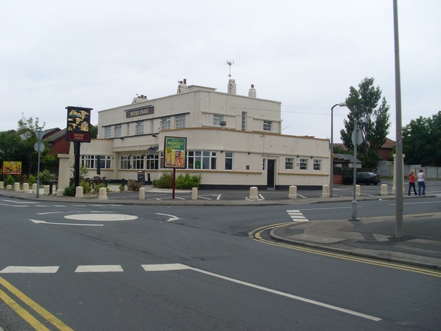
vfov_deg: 37.7
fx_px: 484
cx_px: 220
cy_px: 166
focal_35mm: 38
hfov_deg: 49.0
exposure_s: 1/180
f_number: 7.7
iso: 80
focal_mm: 6.3
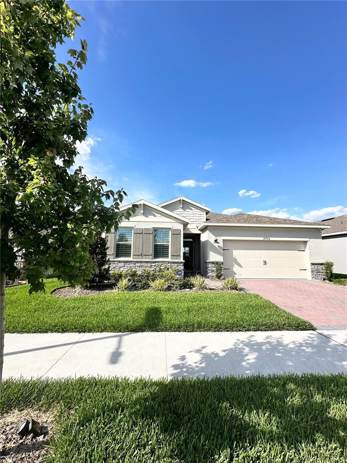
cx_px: 174
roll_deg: -1.8
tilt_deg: +7.9
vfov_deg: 102.1
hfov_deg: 85.7
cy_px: 232
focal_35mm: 14
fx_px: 187
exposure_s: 1/2174
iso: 50
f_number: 2.2
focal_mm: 2.22
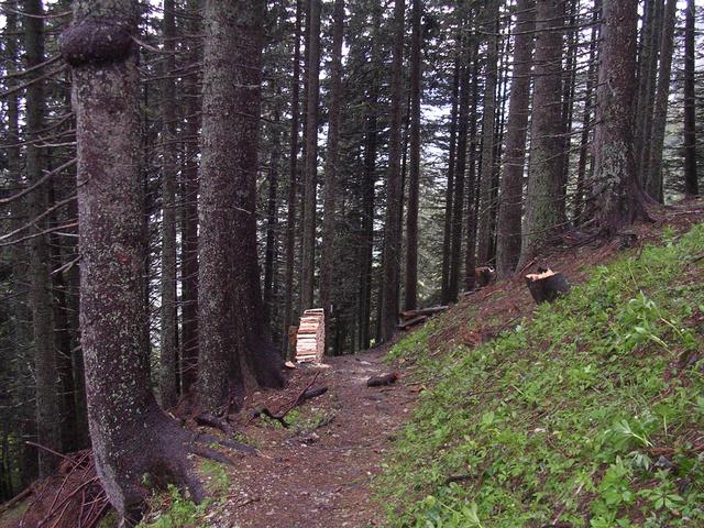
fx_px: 834
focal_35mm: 41
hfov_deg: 45.8
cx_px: 352
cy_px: 264
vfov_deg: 35.1
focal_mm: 6.2
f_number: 2.9
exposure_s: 1/60.1
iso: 388
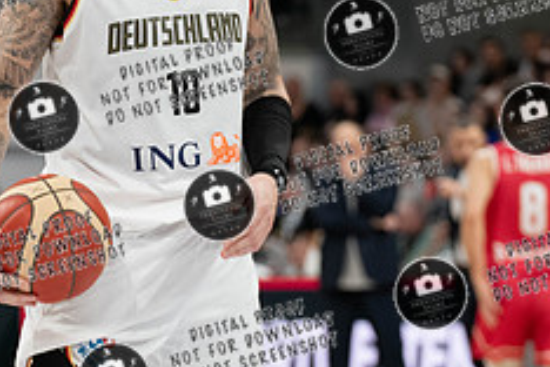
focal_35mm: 303
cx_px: 208
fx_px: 4629
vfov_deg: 4.5
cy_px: -31
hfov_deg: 6.8
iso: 1600
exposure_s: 1/1000
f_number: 3.2
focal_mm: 102
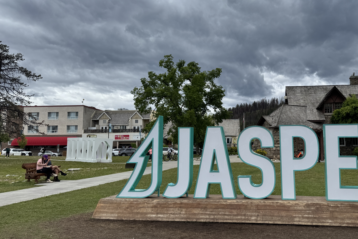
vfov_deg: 40.0
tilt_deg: +6.0
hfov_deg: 56.1
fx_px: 328
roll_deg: +0.5
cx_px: 236
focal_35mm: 33
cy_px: 121
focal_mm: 6.76
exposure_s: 1/5348
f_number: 1.78
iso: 80
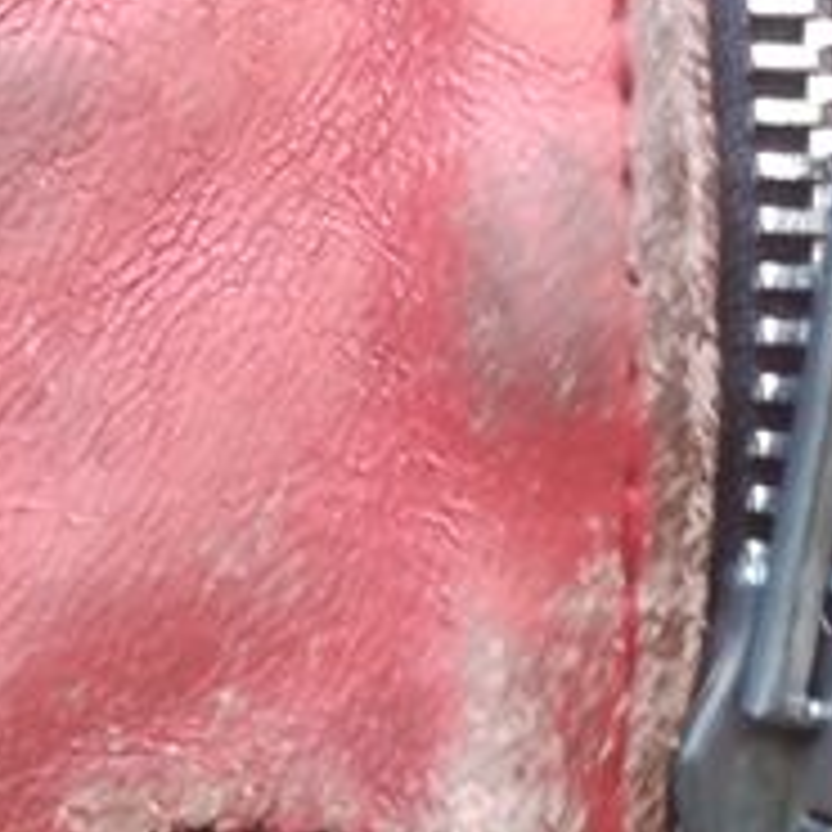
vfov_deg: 21.2
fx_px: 2203
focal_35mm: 81
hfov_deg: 21.2
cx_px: 198
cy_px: 612
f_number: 1.79
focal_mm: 4.74
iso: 1217
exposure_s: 1/33
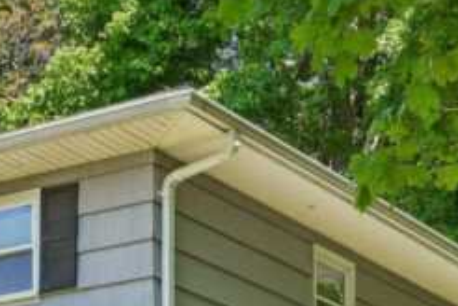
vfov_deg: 9.0
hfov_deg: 13.6
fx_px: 1857
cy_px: 559
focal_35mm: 146
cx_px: -119
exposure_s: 1/100
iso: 100
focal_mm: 35
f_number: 8
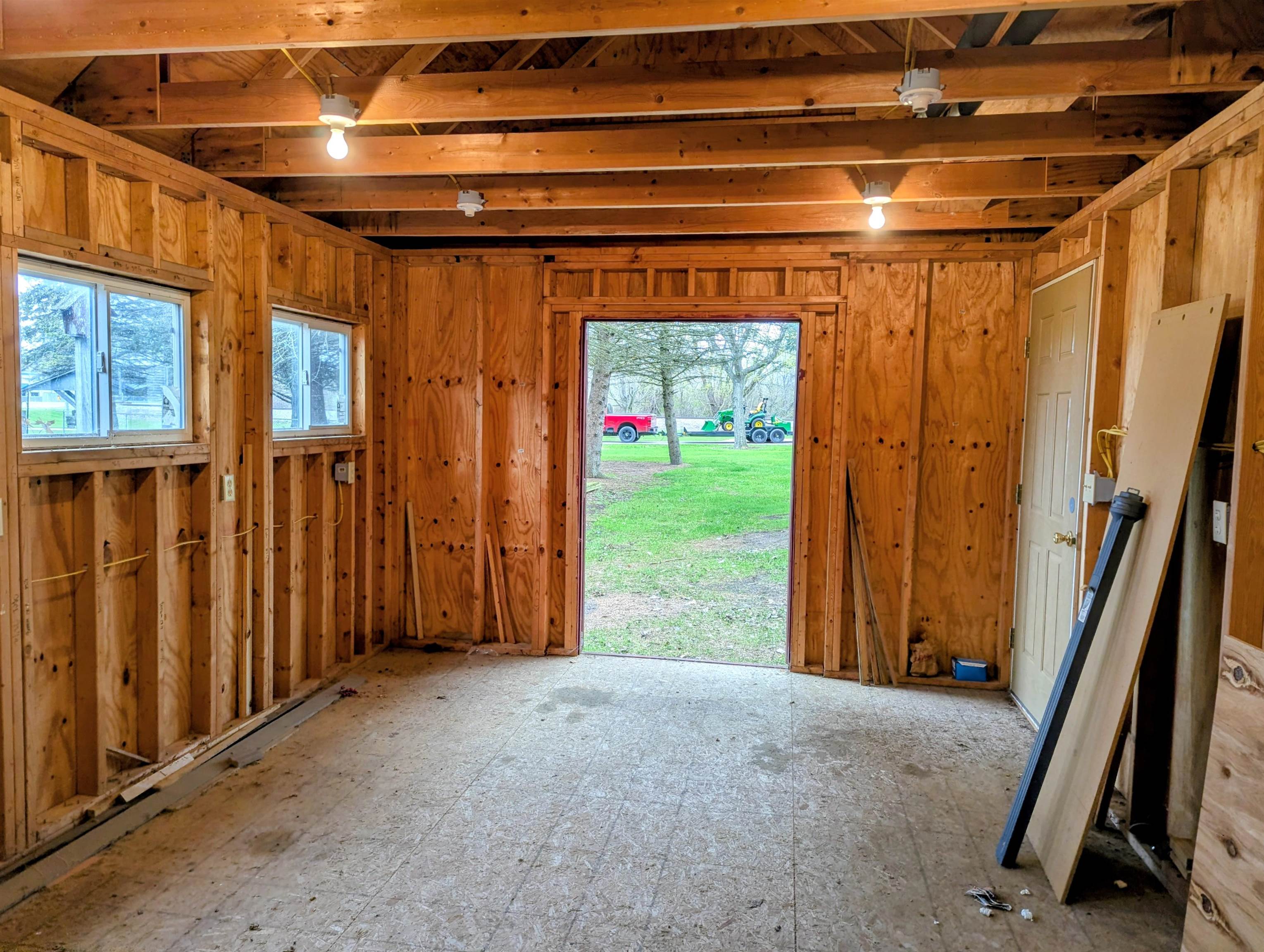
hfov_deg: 71.5
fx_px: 878
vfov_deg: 56.9
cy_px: 476
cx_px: 632
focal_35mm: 24
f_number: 1.85
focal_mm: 6.81
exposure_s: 1/120
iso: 40
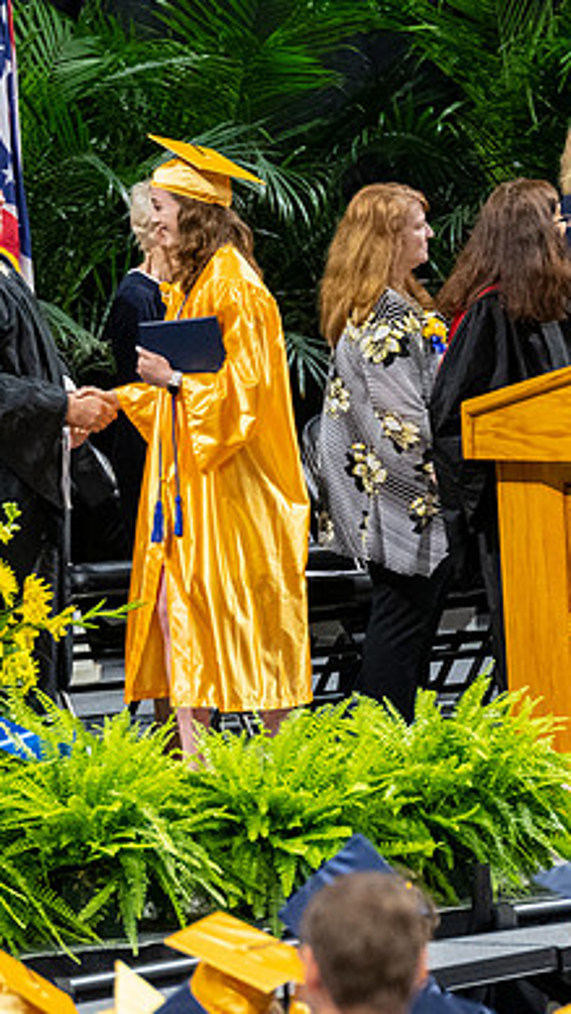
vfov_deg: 4.1
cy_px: 515
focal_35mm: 529
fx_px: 14230
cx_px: 190
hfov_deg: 2.3
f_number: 4
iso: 2000
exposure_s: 1/200
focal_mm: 190
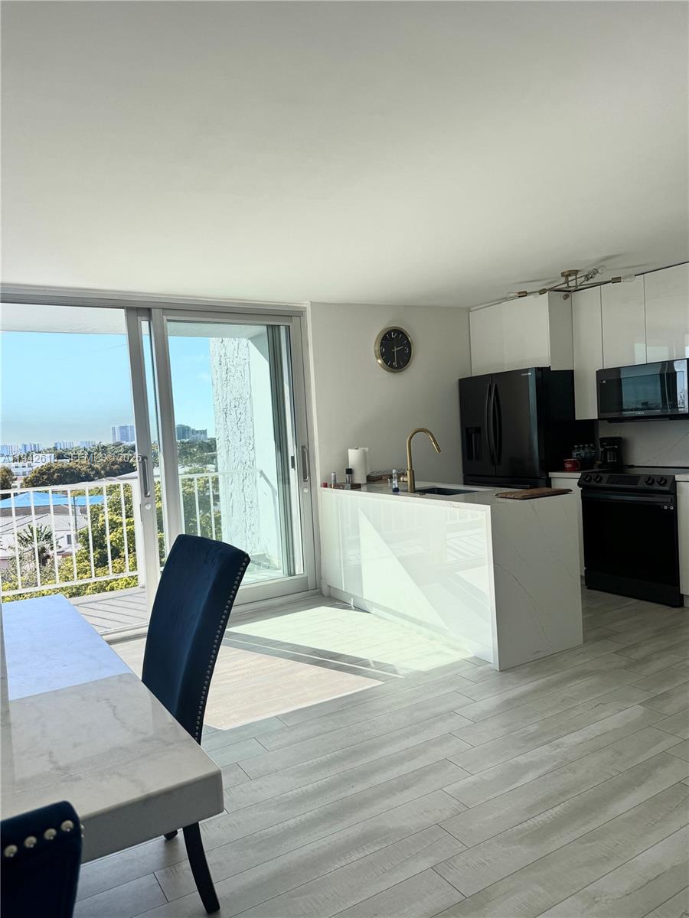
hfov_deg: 56.8
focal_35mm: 24
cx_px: 344
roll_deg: +4.3
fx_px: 637
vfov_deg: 71.6
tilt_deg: -2.9
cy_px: 459
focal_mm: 6.76
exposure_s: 1/2415
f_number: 1.78
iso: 80
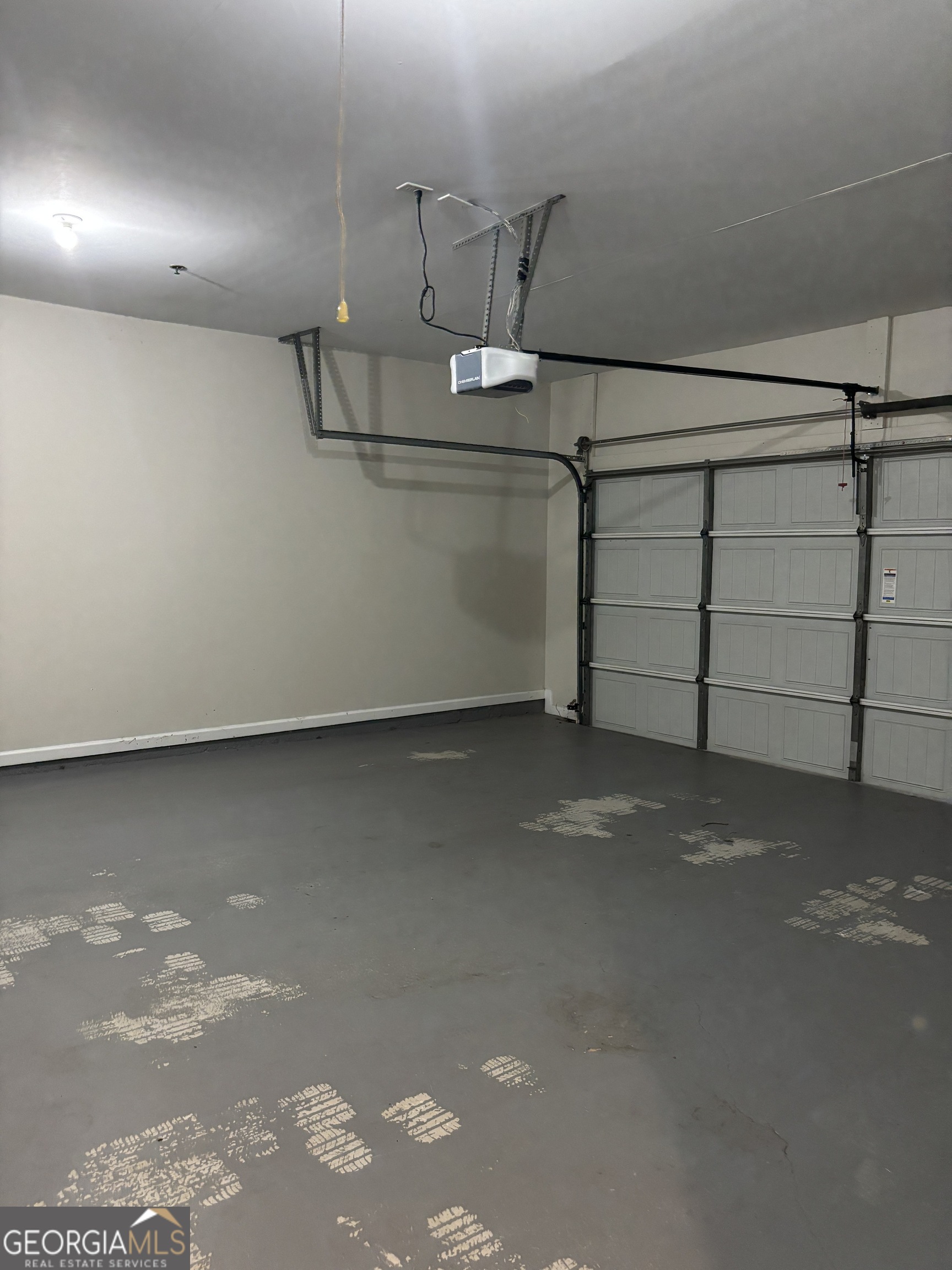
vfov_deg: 67.3
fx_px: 953
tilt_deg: -4.7
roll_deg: -0.3
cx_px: 476
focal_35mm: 26
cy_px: 635
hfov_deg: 53.1
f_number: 1.6
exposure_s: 1/40
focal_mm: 5.96
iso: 500
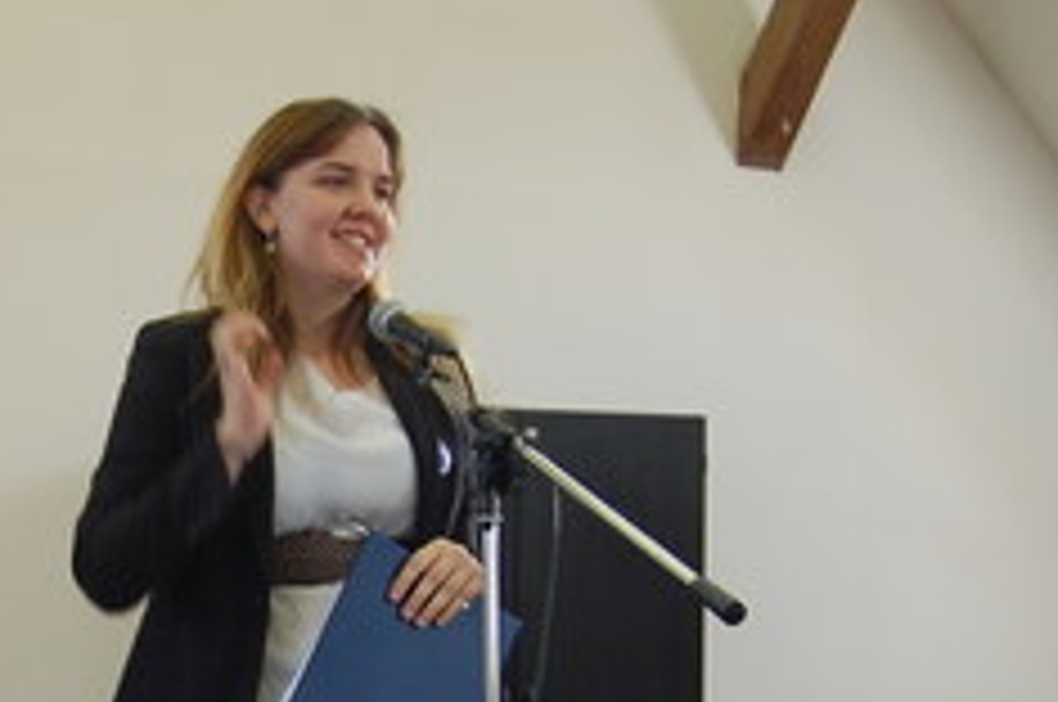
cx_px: 5
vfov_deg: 13.2
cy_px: 752
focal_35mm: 102
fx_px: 2994
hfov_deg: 19.5
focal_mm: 20
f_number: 4
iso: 400
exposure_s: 1/60
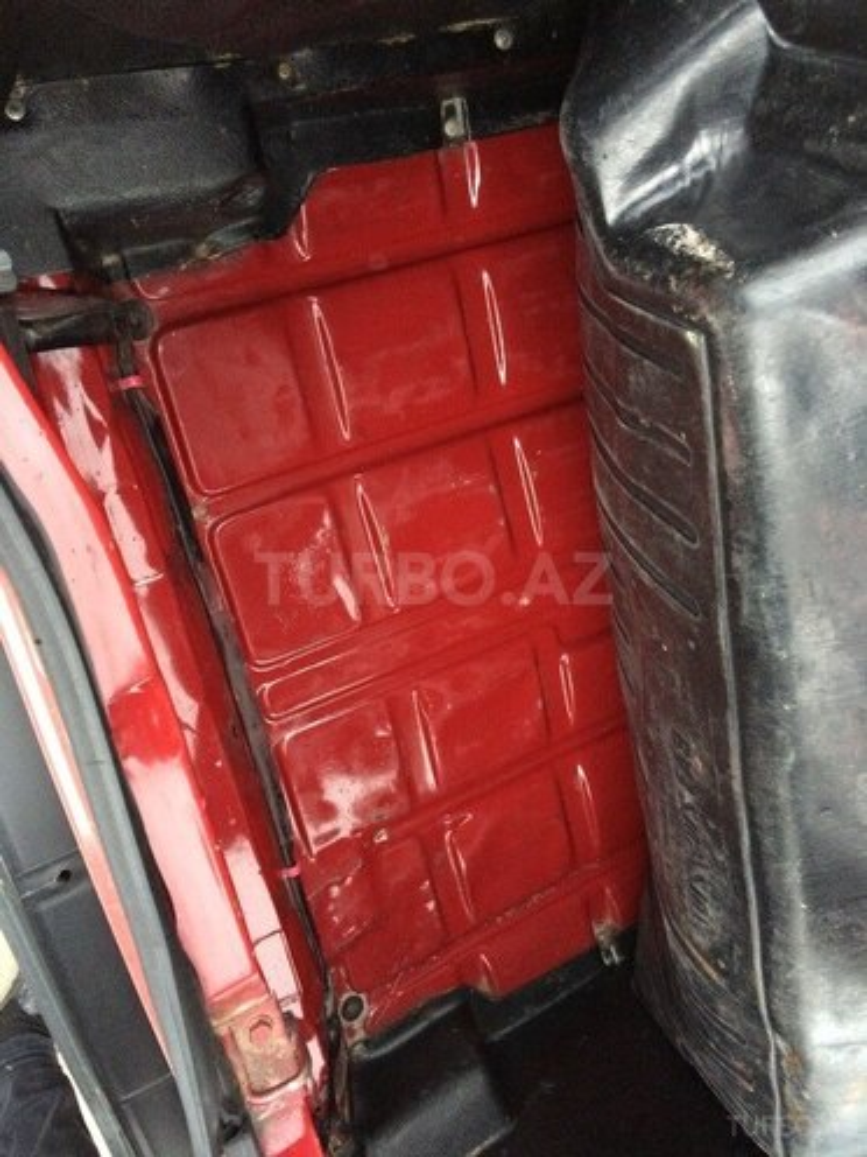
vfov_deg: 61.7
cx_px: 434
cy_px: 578
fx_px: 968
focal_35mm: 29
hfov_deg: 48.2
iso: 320
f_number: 2.2
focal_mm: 4.15
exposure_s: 1/17
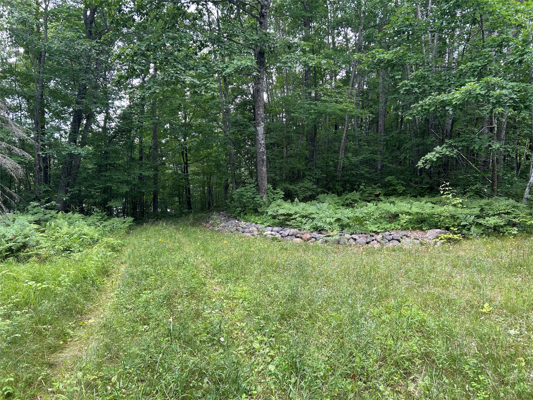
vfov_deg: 53.1
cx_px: 266
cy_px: 200
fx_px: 400
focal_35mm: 26
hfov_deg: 67.3
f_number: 1.5
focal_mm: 5.7
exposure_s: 1/121
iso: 40
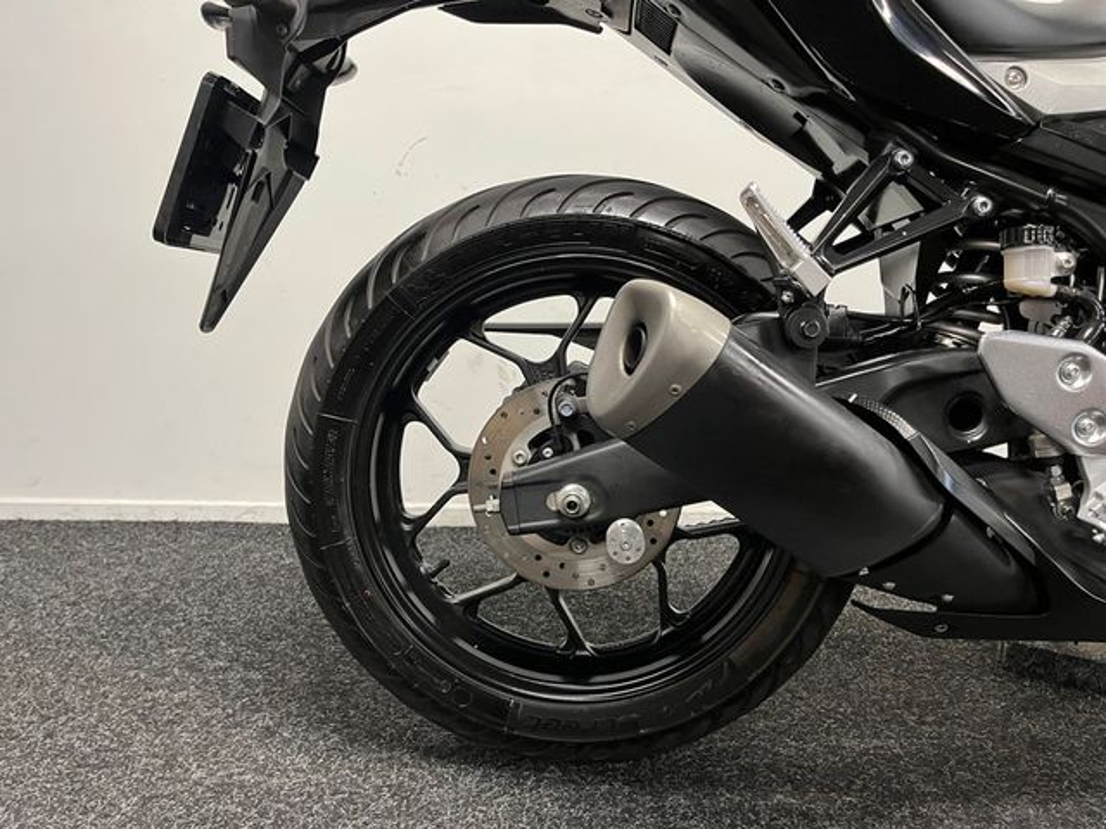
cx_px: 553
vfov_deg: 53.1
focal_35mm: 26
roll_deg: +0.0
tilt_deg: -10.2
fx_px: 831
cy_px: 414
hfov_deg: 67.3
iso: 200
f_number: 1.6
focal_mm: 5.1
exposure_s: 1/50
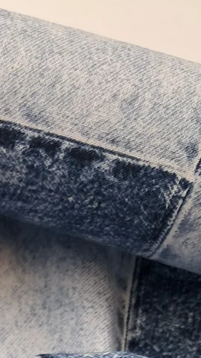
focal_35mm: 115
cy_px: 574
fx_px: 1090
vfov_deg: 16.5
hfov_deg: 9.4
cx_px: -277
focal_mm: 4
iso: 50
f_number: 1.8
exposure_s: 1/50
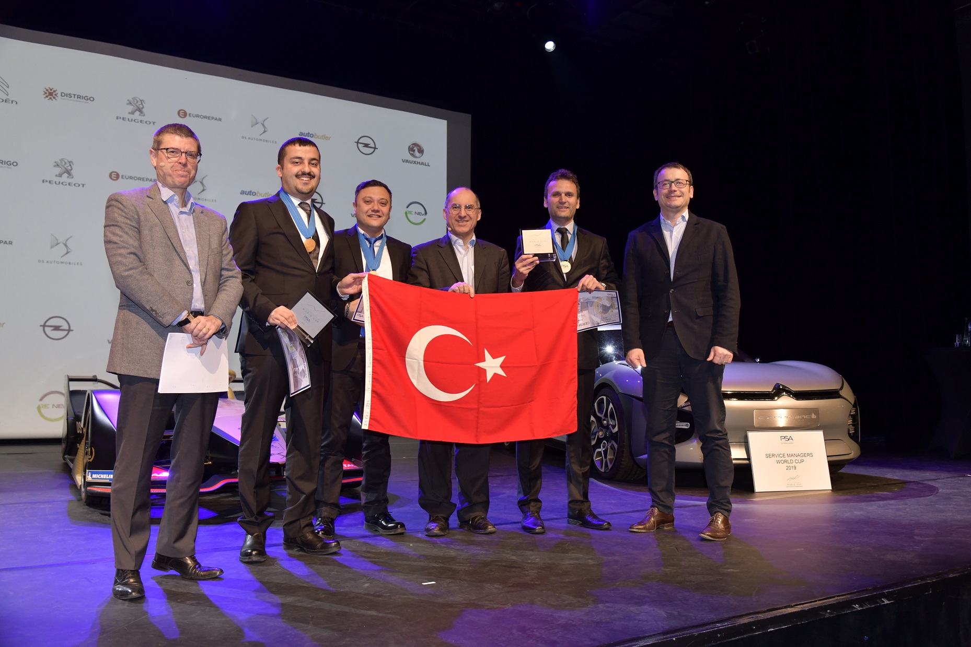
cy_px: 324
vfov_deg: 43.6
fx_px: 809
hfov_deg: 61.9
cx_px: 486
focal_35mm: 30
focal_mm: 30
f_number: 5.6
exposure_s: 1/90
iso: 1000
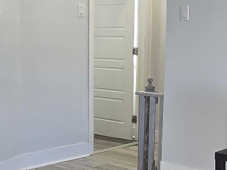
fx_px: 433
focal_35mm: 66
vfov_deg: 22.0
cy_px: 134
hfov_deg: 28.6
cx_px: 191
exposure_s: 1/60
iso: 160
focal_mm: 2.2
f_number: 2.2
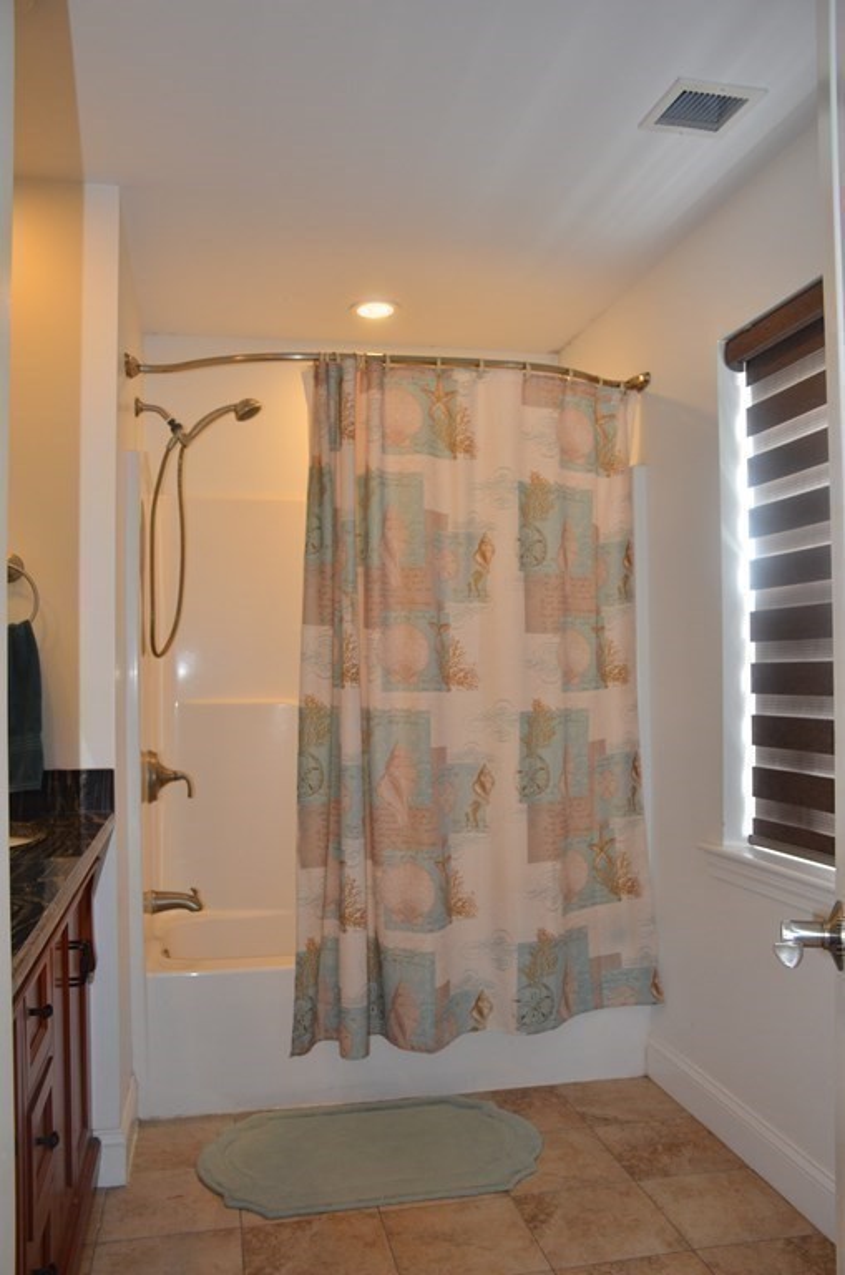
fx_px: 1060
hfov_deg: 43.4
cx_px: 422
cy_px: 638
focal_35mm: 30
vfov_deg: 62.0
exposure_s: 1/60
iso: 800
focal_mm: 20
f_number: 5
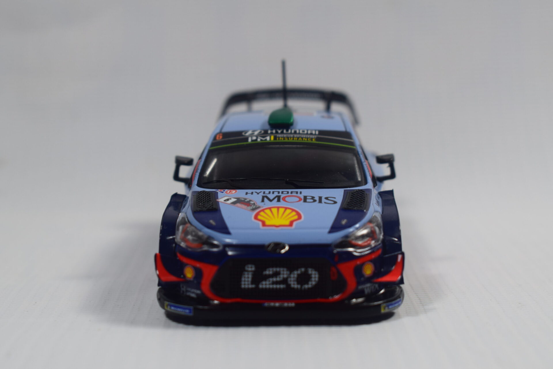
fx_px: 1106
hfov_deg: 28.1
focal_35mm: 72
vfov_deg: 18.9
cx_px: 276
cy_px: 184
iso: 400
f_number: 8
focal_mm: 48
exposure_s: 1/80
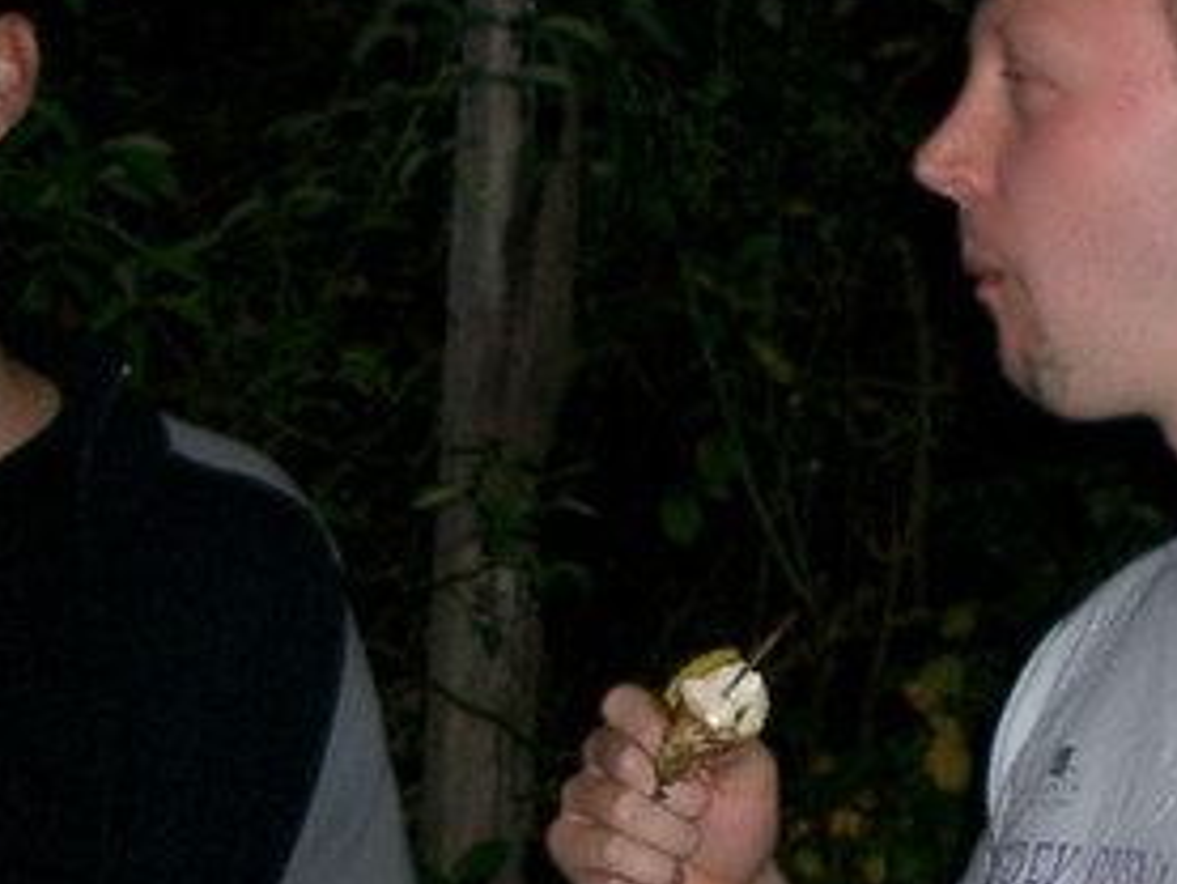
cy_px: 523
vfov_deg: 14.8
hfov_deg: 19.6
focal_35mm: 100
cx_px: 795
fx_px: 3402
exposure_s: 1/40
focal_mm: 5.8
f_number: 2.6
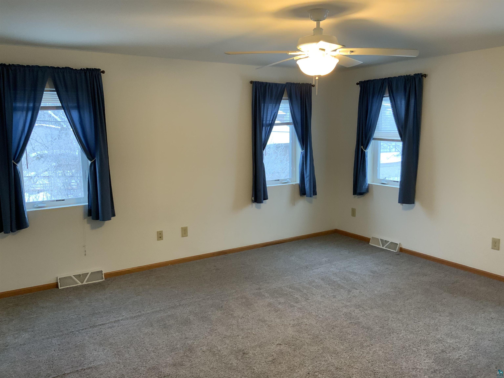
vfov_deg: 48.2
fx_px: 422
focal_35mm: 29
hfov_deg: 61.7
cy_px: 189
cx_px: 252
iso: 125
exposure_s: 1/60
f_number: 1.8
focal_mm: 3
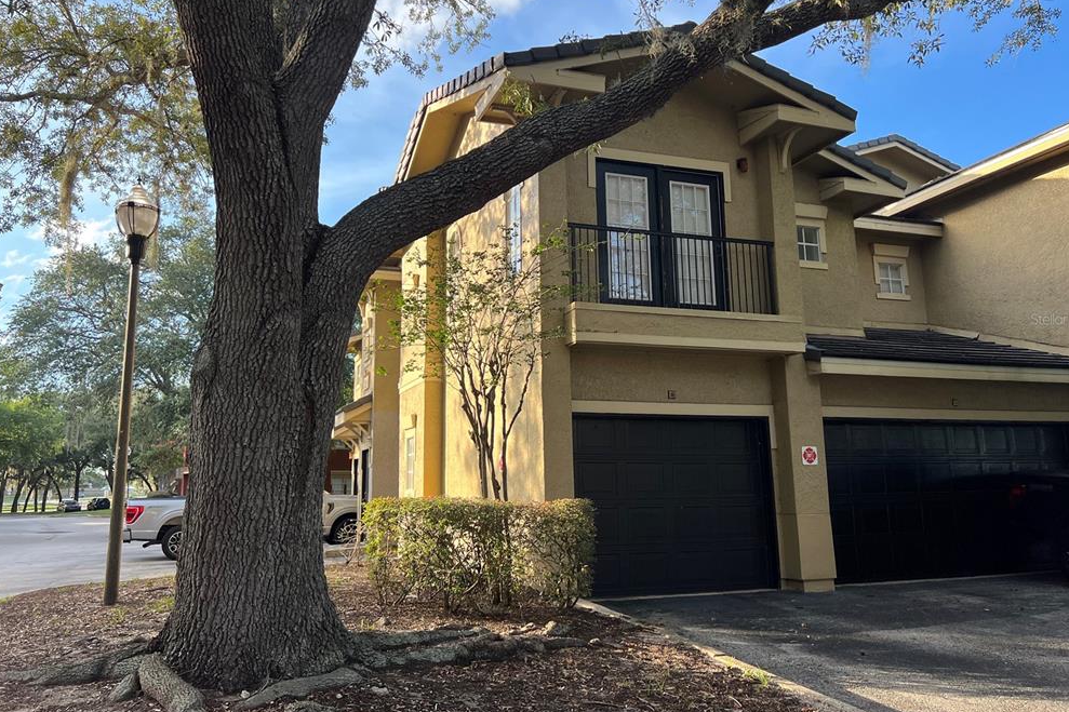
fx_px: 831
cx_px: 543
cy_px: 319
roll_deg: +0.7
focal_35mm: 28
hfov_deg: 65.5
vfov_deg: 46.3
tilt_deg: +11.2
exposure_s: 1/709
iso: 50
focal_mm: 5.7
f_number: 1.5
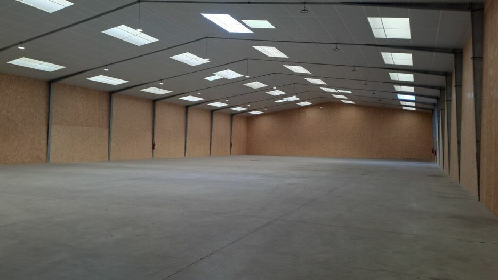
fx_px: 370
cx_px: 247
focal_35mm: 28
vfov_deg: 41.5
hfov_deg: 67.9
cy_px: 149
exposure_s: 1/50
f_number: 1.8
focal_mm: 4.65
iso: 32
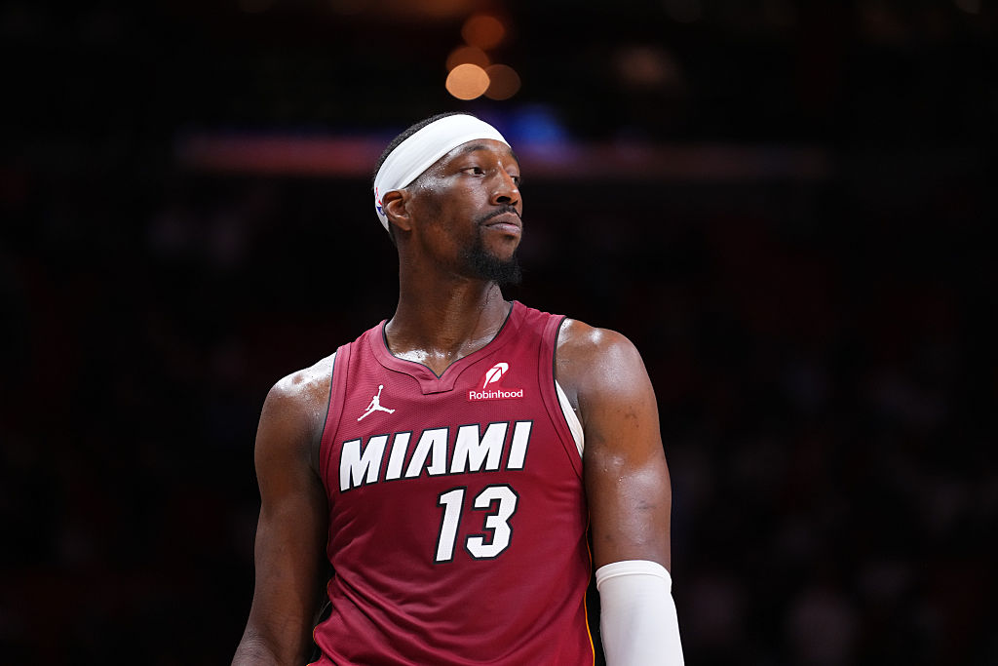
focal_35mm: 200
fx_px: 5545
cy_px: 333
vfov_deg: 6.9
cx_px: 499
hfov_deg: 10.3
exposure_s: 1/1600
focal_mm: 200
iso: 4000
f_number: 2.8
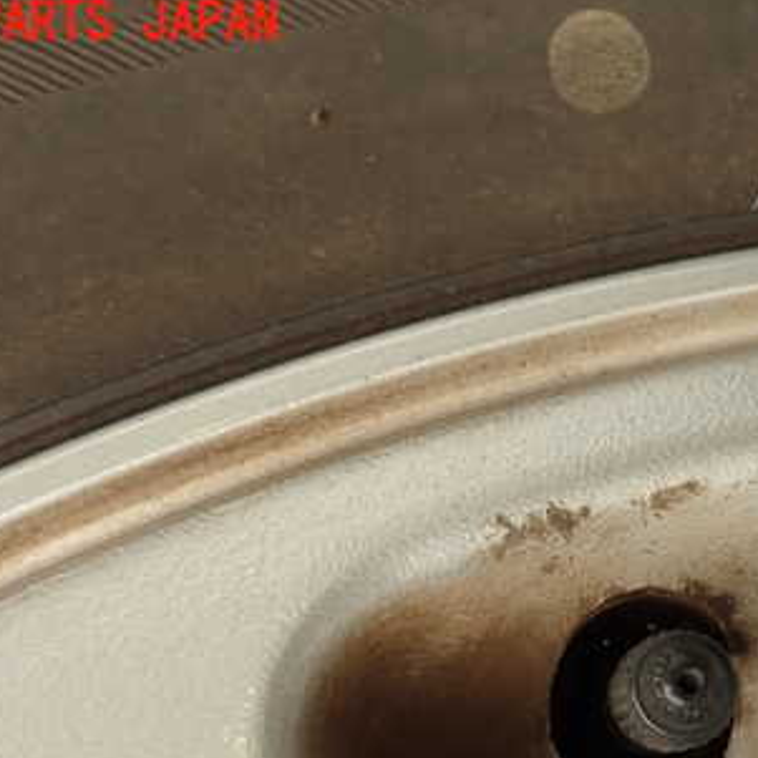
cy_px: 559
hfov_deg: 37.3
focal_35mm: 44
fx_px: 1090
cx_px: 577
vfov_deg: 37.5
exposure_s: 1/250
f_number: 2.8
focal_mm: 4.5
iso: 100
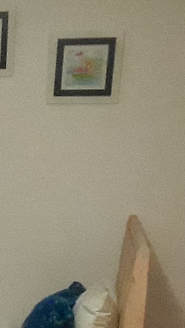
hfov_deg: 12.3
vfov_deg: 23.4
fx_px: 768
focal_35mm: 88
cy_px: 310
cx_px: -168
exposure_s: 1/25
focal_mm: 2.2
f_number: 1.9
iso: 640
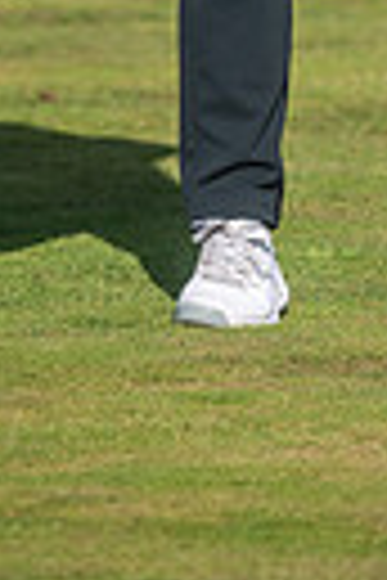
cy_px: -378
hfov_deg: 1.3
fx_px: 16930
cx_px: 94
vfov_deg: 2.0
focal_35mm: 1050
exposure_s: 1/4000
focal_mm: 300
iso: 500
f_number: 5
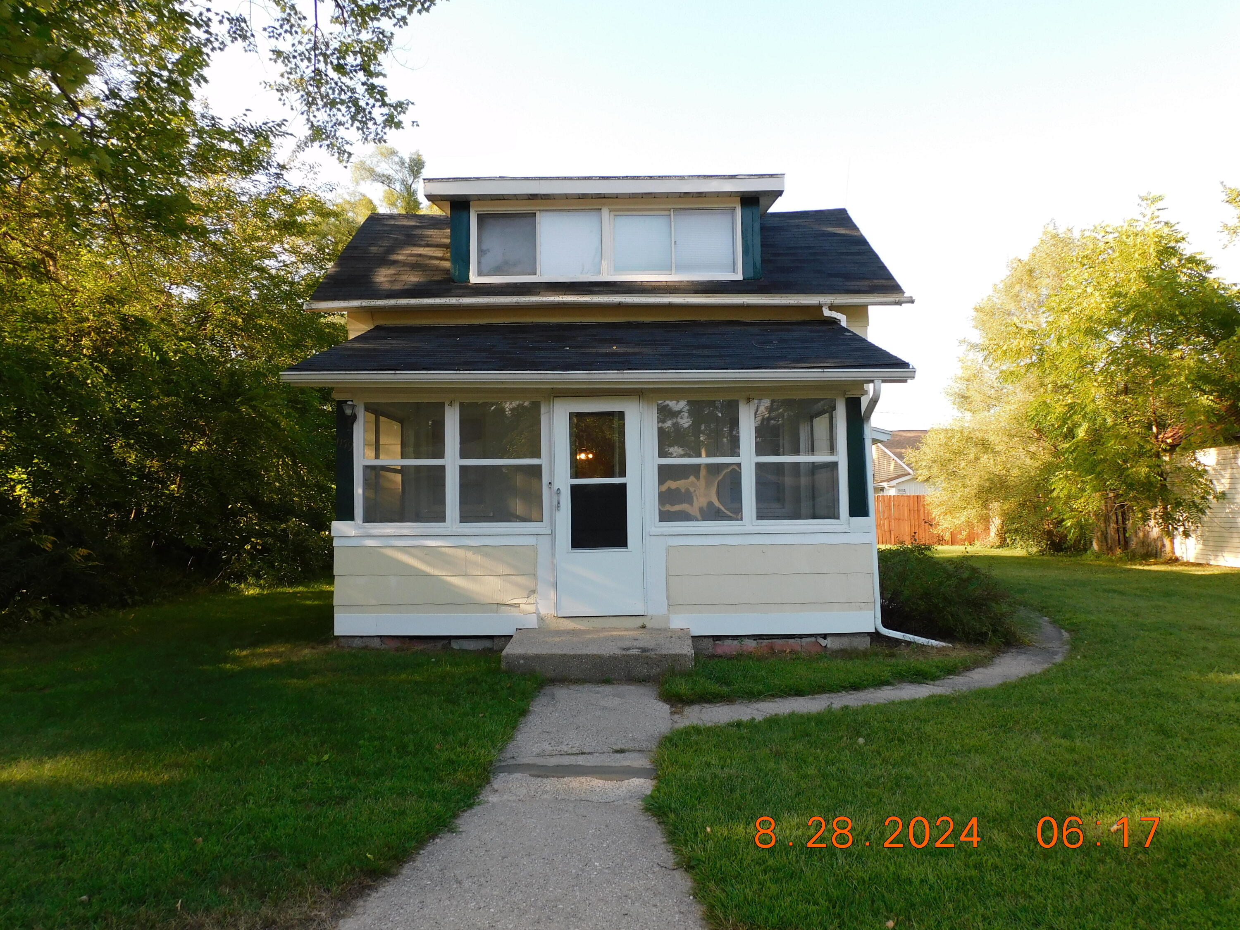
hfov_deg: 71.6
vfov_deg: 56.8
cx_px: 620
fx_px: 860
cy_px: 465
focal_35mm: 24
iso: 125
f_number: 3.3
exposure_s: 1/250
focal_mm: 4.3
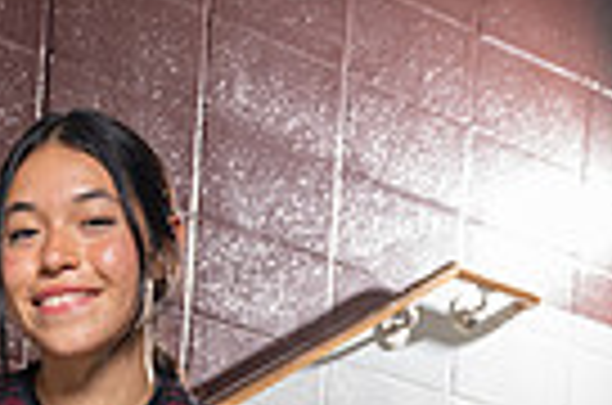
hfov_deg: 16.0
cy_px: 986
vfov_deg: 9.6
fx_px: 2137
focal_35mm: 126
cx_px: 27
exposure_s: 1/250
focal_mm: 38
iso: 400
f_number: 7.1
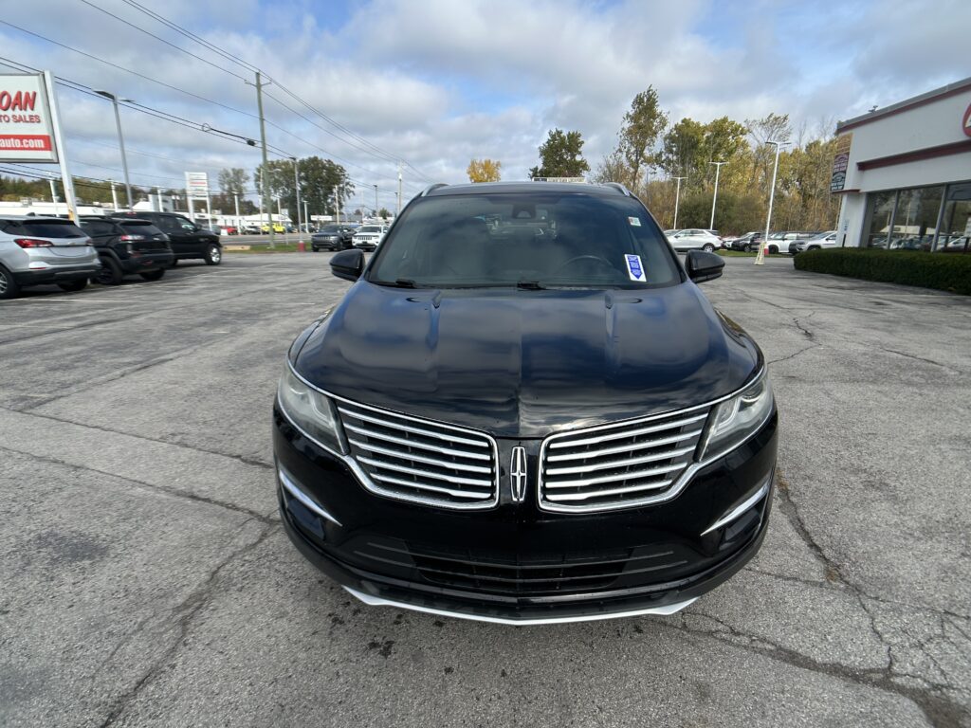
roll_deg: -0.8
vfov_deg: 53.1
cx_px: 486
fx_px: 729
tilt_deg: -14.4
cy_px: 364
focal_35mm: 26
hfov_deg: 67.3
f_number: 1.5
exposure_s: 1/3165
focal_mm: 5.7
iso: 50
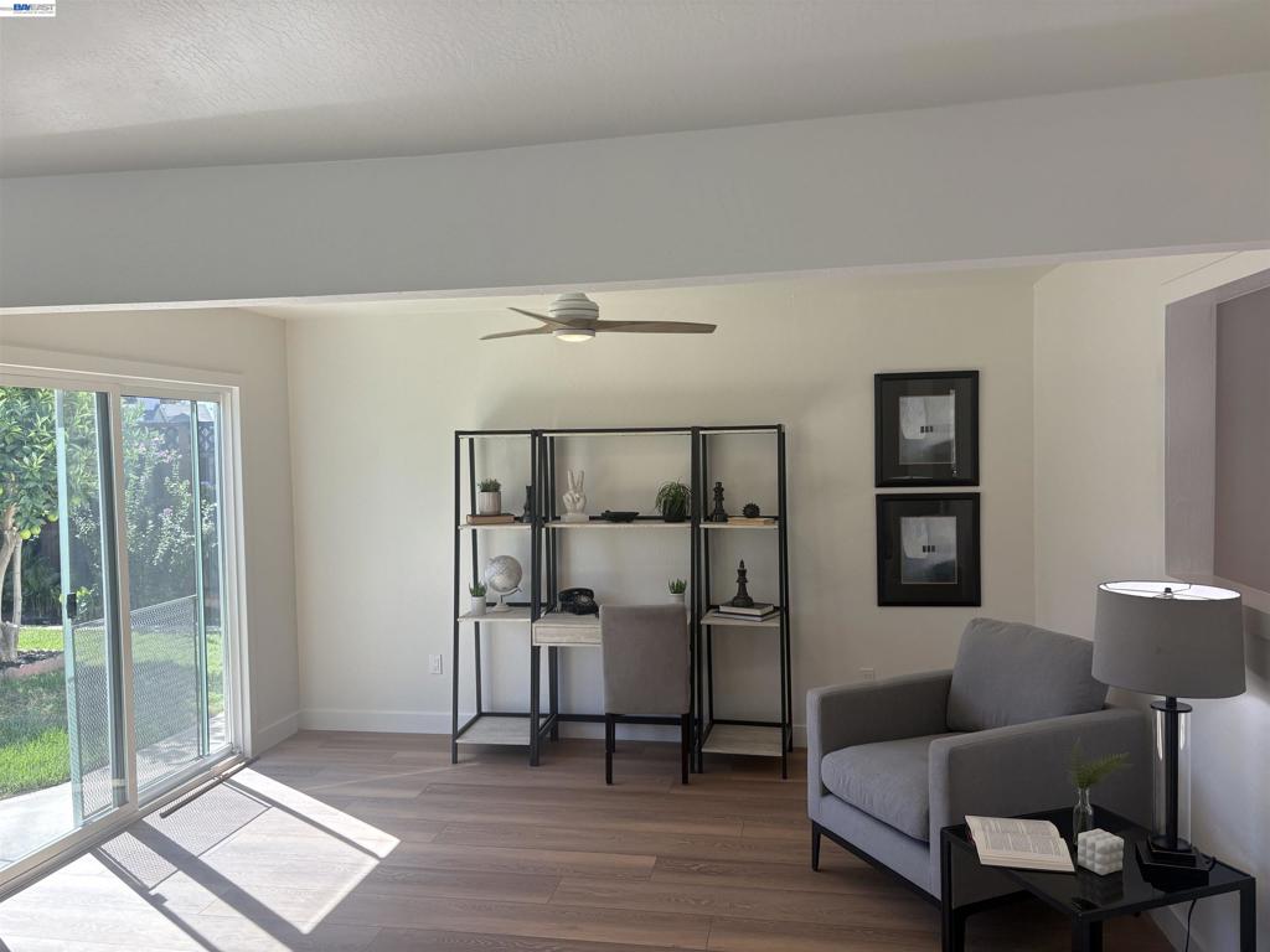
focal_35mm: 26
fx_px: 954
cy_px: 476
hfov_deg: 67.3
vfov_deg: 53.1
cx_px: 635
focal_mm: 5.96
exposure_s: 1/345
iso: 64
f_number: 1.6
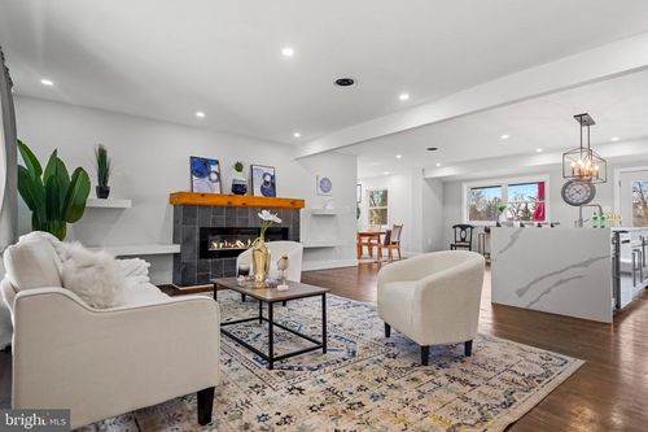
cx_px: 324
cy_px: 216
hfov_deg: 93.3
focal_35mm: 17
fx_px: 306
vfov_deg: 70.4
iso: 320
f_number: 2.8
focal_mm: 17
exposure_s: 1/25
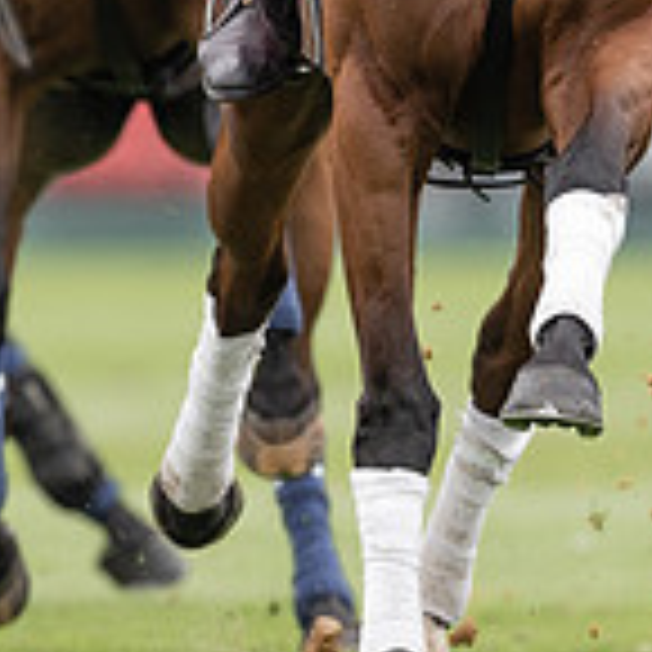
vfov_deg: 0.9
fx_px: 42918
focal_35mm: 2014
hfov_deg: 0.9
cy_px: -149
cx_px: 287
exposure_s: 1/1000
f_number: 4.5
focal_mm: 500
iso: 400
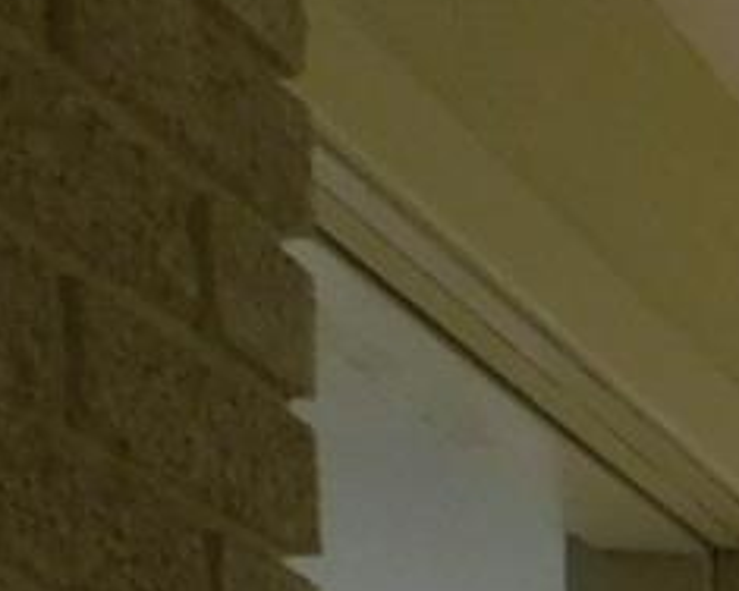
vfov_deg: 8.3
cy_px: 1836
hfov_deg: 9.9
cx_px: 2148
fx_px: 3346
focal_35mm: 153
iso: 125
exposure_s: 1/160
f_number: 3
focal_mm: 4
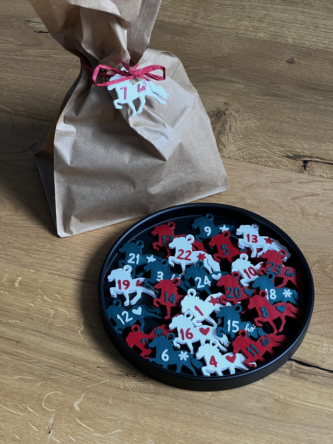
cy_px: 222
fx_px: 988
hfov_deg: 19.1
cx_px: 166
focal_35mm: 77
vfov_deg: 25.3
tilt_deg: -52.2
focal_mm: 9
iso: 400
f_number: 2.8
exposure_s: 1/60
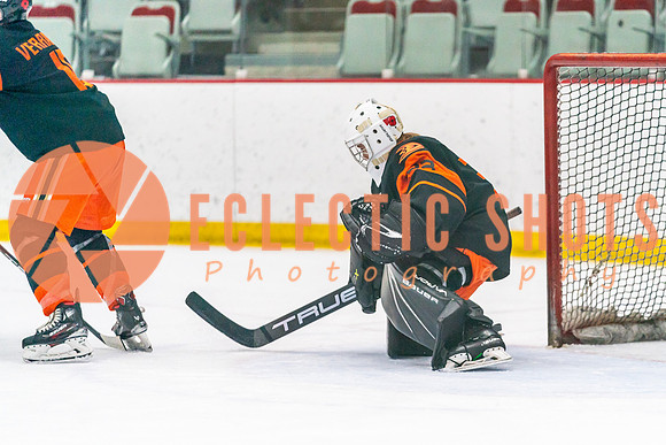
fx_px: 4342
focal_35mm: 235
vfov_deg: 5.9
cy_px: 261
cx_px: 391
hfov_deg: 8.8
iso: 3200
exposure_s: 1/1250
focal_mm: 200
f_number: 2.8
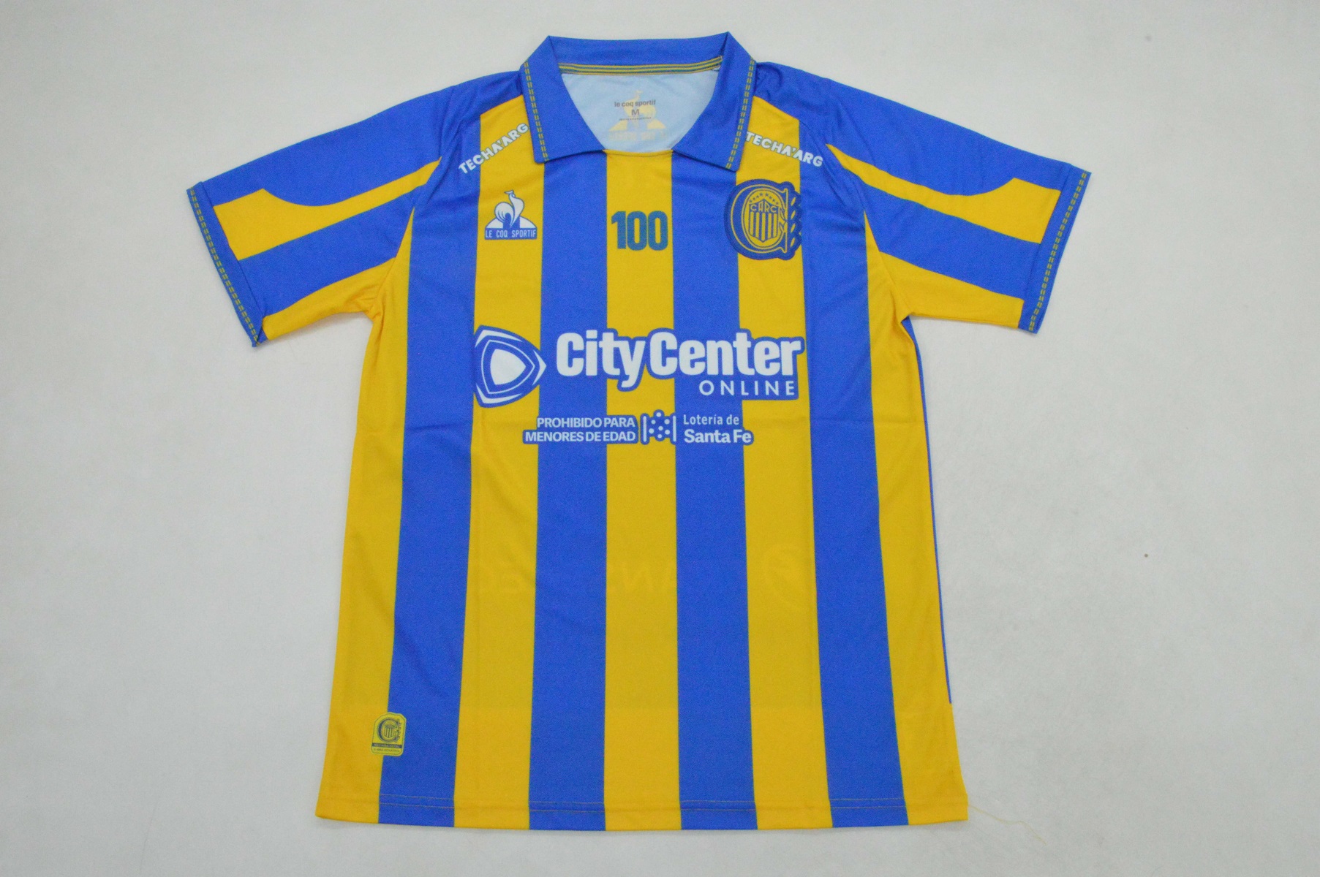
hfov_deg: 59.5
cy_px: 438
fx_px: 1154
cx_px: 660
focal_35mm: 32
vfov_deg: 41.6
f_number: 25
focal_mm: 21
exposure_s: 1/160
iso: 6400
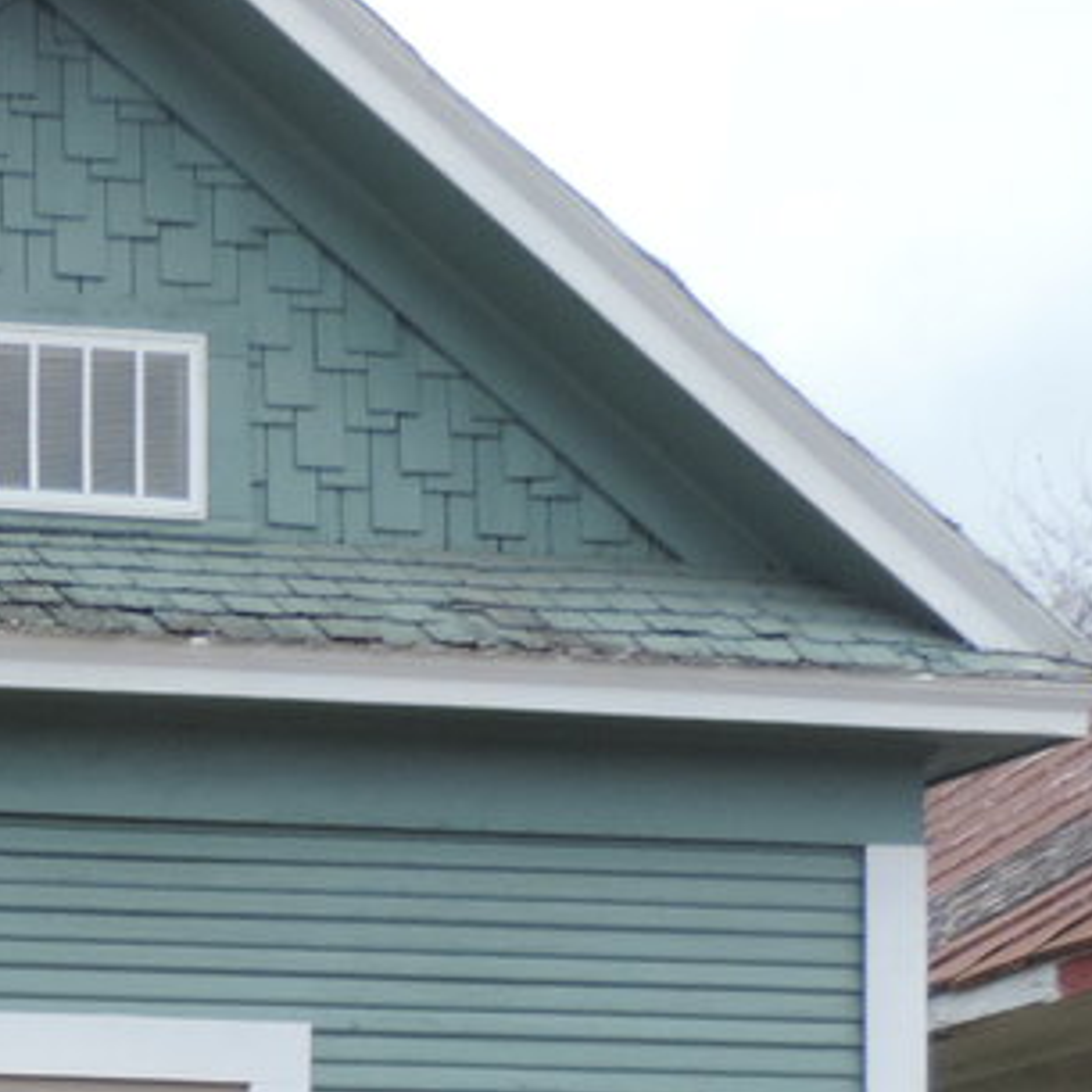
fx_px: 5211
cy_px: 1769
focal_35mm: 146
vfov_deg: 11.3
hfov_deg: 10.9
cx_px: -1106
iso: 80
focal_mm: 6.2
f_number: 3.3
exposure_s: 1/200
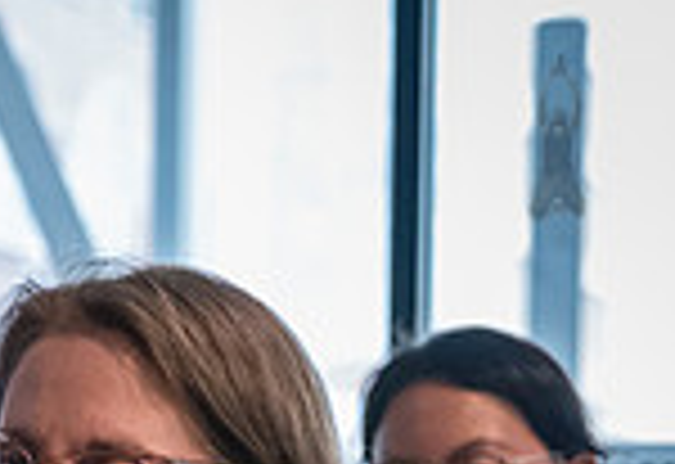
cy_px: 793
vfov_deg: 5.5
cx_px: -418
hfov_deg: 7.9
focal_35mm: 251
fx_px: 4750
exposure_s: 1/500
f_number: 4
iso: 5000
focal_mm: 62
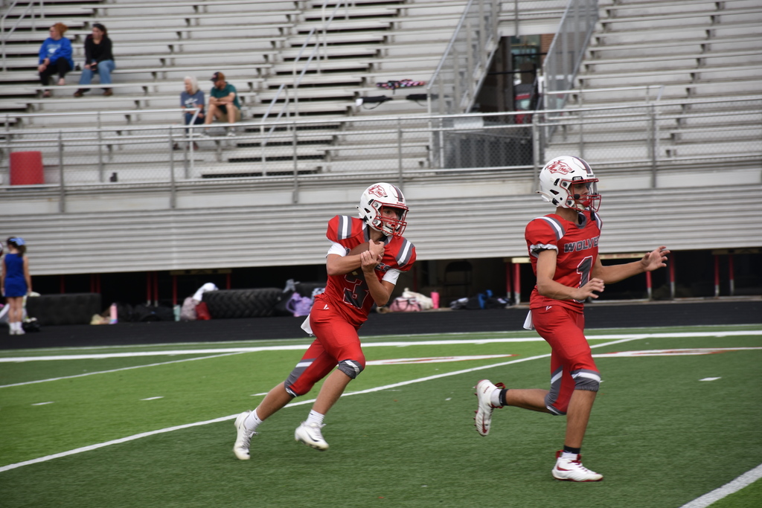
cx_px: 381
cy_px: 254
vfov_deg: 6.5
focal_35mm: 210
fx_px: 4445
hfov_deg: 9.8
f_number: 5.6
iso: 100
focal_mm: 140
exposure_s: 1/200
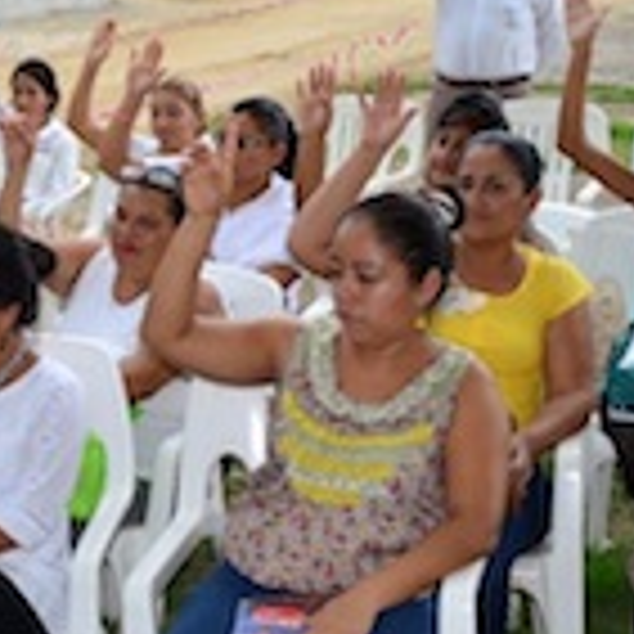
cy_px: 344
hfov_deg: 19.6
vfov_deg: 21.4
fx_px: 1678
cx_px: -207
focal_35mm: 81
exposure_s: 1/125
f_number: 5.6
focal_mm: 18
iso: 100
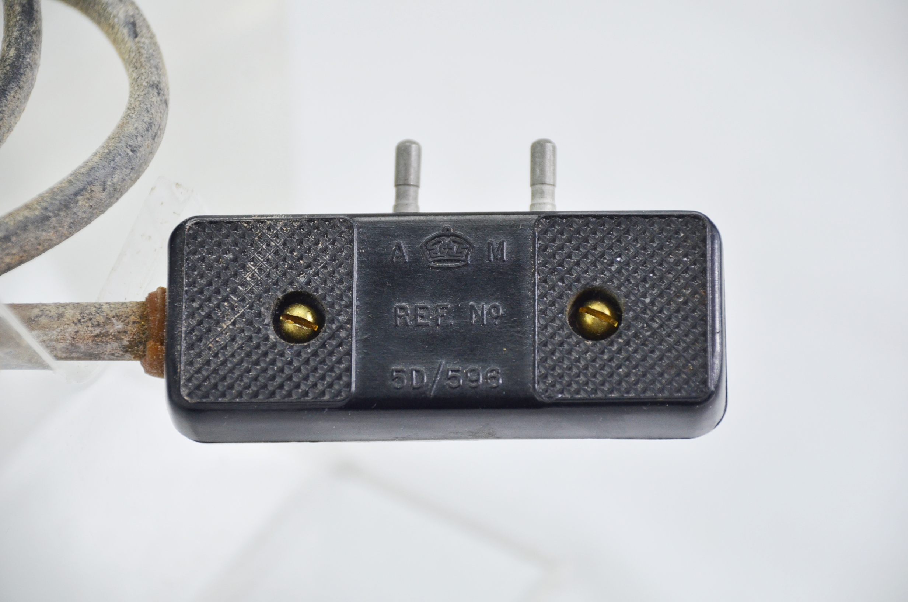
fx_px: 5097
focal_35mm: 202
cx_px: 454
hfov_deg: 10.2
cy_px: 301
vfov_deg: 6.8
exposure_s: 1/250
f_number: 5.6
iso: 720
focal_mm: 135
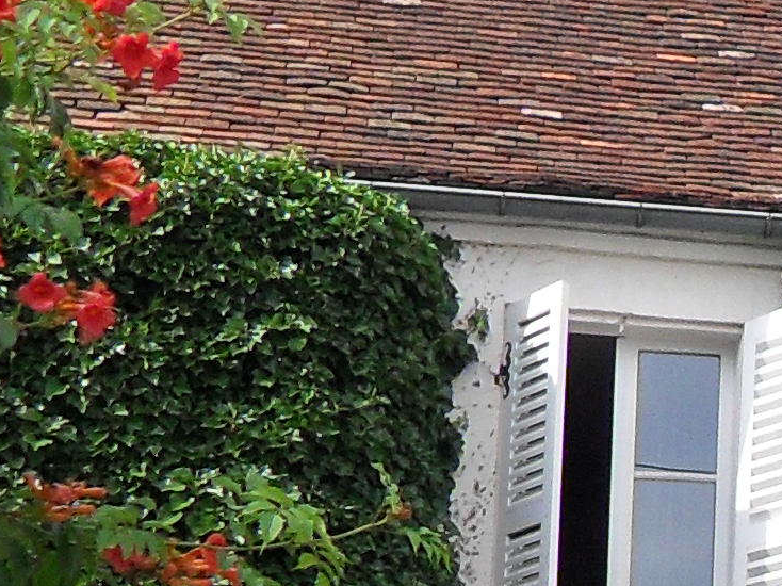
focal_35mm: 174
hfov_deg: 10.4
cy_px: 715
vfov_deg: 8.4
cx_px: 1597
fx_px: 3929
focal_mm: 6.2
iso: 100
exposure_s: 1/60
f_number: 8.9
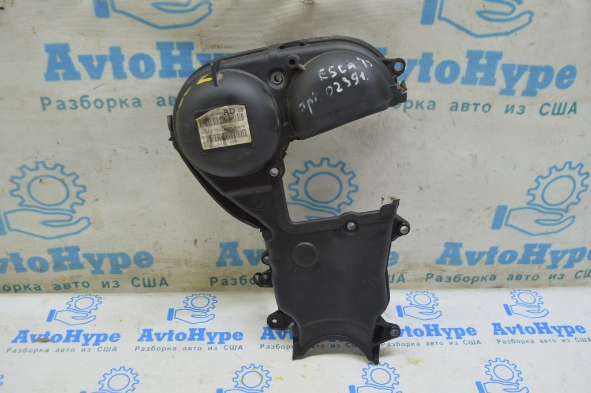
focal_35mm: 34
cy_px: 196
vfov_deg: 38.3
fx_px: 566
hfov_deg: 55.1
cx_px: 296
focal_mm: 23
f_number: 5.6
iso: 400
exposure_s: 1/20
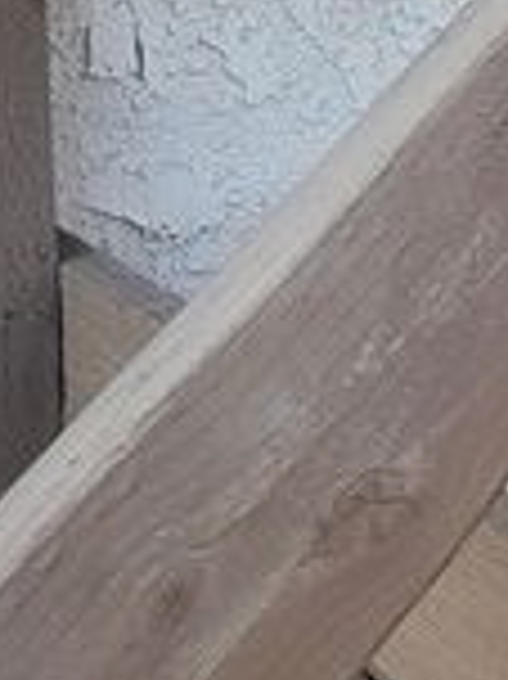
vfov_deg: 16.8
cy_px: -340
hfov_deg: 13.0
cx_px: 809
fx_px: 2077
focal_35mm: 106
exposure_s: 1/367
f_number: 1.8
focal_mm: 5
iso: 40
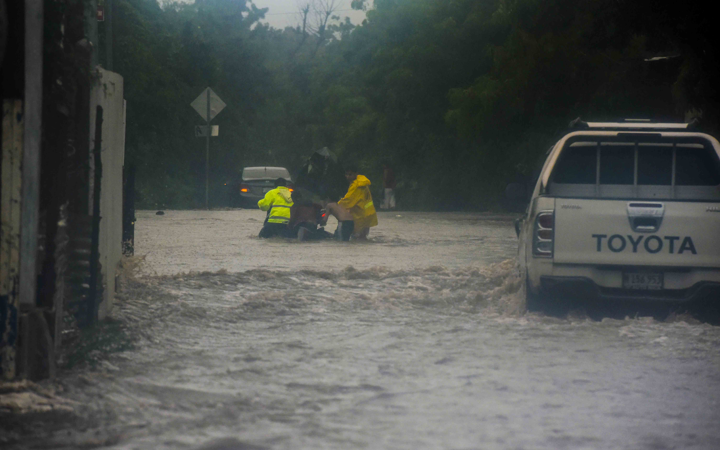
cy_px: 238
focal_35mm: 204
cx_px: 360
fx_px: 4003
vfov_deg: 6.4
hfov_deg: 10.3
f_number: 8
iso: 2500
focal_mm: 200
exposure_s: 1/1600
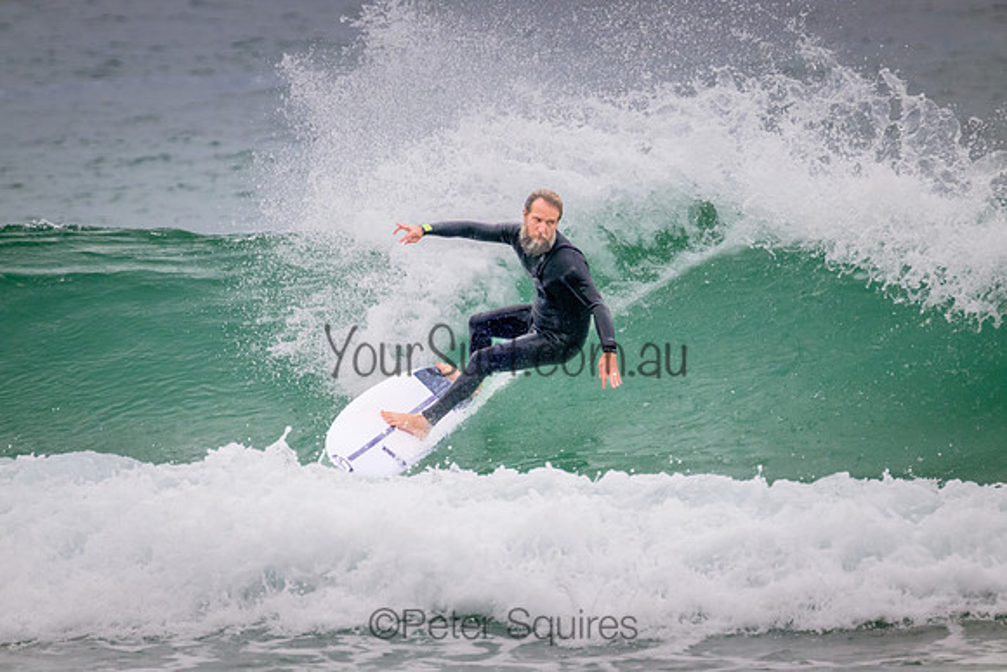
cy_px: 336
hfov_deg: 2.6
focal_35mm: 800
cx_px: 504
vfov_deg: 1.7
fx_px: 22382
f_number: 11
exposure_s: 1/1600
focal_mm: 800
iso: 2800
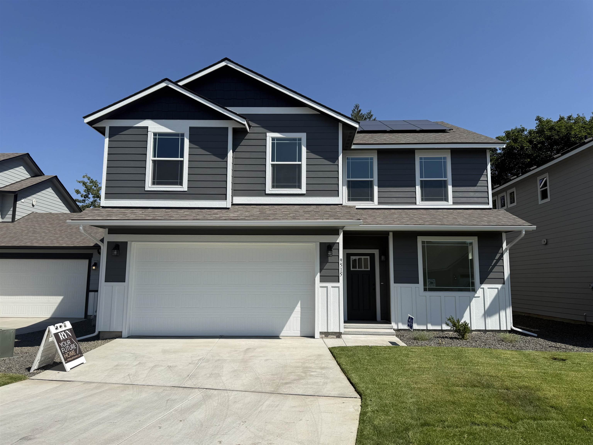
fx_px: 411
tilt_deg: +7.8
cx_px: 296
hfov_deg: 71.6
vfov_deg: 56.8
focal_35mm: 24
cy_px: 222
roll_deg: -0.4
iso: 80
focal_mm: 6.76
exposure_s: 1/6173
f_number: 1.78
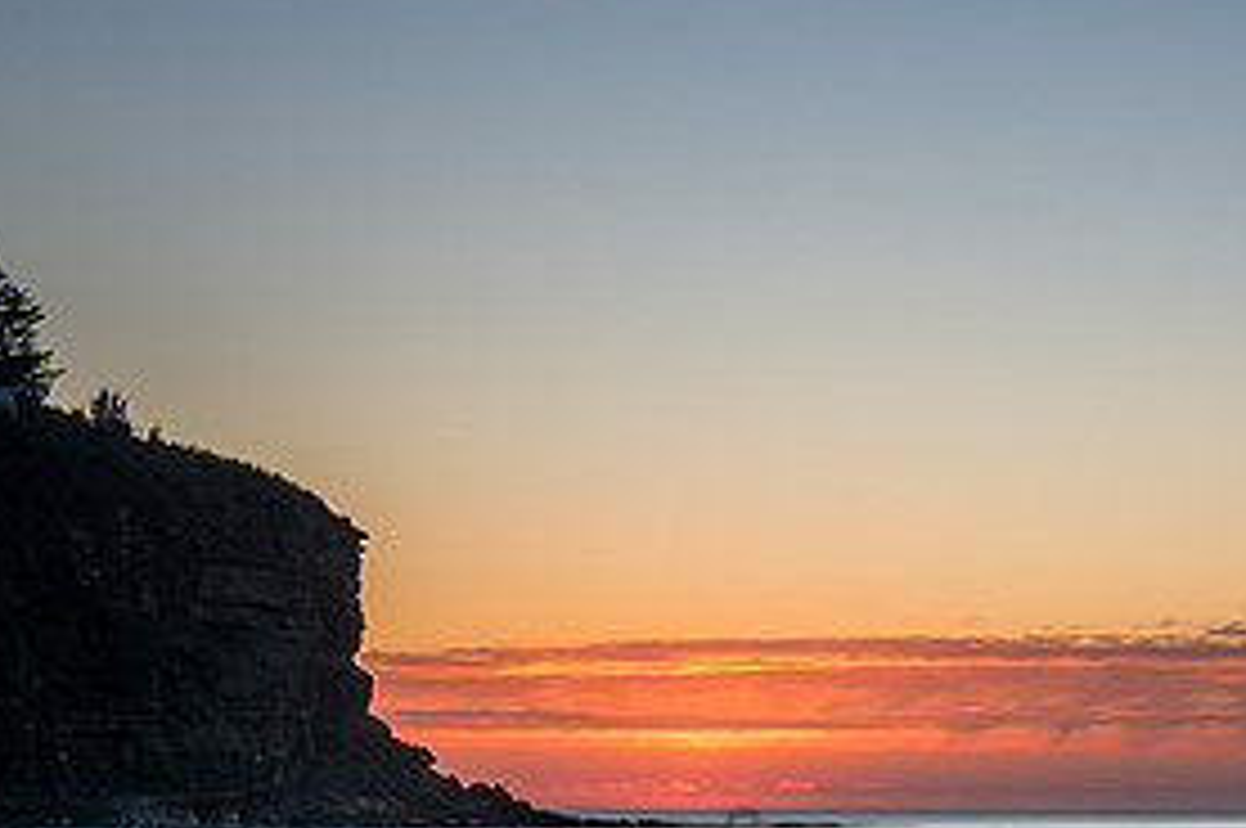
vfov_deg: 13.3
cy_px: 979
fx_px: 3457
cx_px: 1168
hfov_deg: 20.0
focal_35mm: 100
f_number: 11
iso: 31
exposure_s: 13
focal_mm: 35
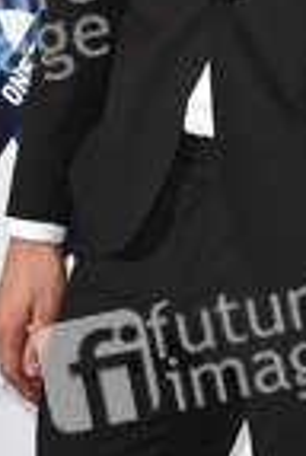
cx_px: 295
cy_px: -121
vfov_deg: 6.6
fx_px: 3895
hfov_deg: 4.5
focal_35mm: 307
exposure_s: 1/250
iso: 640
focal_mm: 110
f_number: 7.1
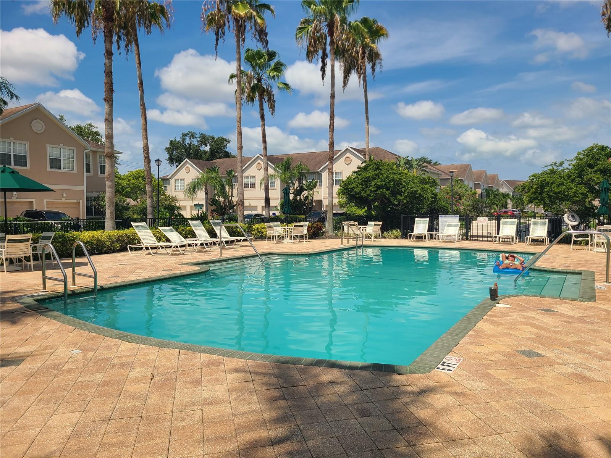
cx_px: 306
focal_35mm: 26
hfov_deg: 67.3
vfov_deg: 53.1
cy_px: 229
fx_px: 459
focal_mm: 5.4
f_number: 1.8
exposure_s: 1/3559
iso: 40
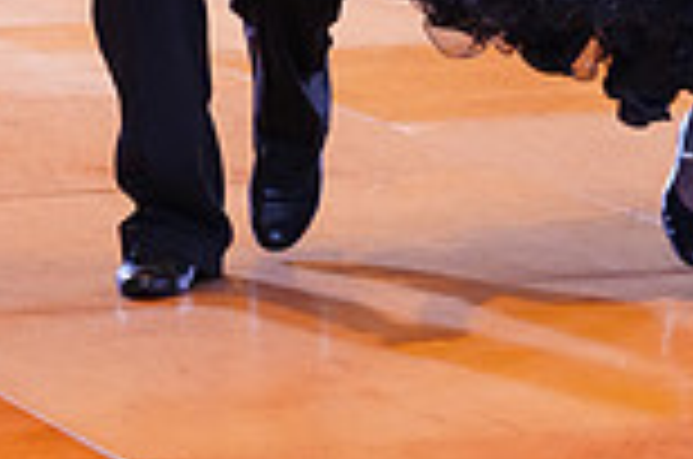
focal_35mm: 385
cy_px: -302
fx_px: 7396
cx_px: 560
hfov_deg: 5.4
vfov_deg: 3.5
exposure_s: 1/400
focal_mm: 102
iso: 5000
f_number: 2.8
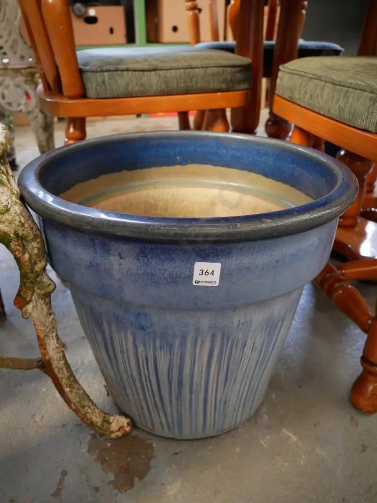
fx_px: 436
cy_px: 252
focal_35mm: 30
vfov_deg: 60.0
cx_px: 188
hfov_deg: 46.8
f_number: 4
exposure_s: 1/60
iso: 2500
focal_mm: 15
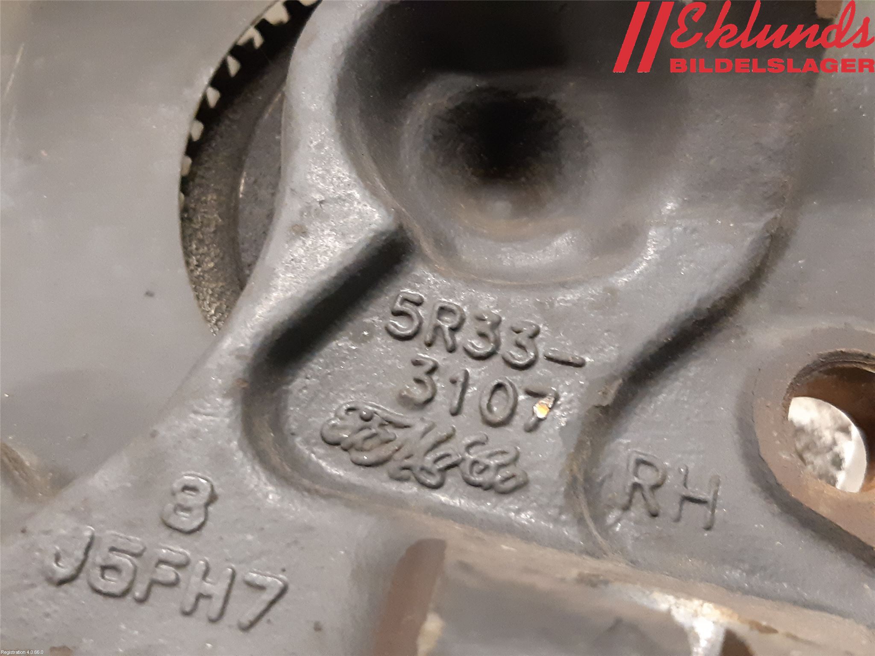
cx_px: 438
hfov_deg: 67.3
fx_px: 657
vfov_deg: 53.1
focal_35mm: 26
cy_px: 328
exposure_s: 1/25
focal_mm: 3.93
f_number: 1.7
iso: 400
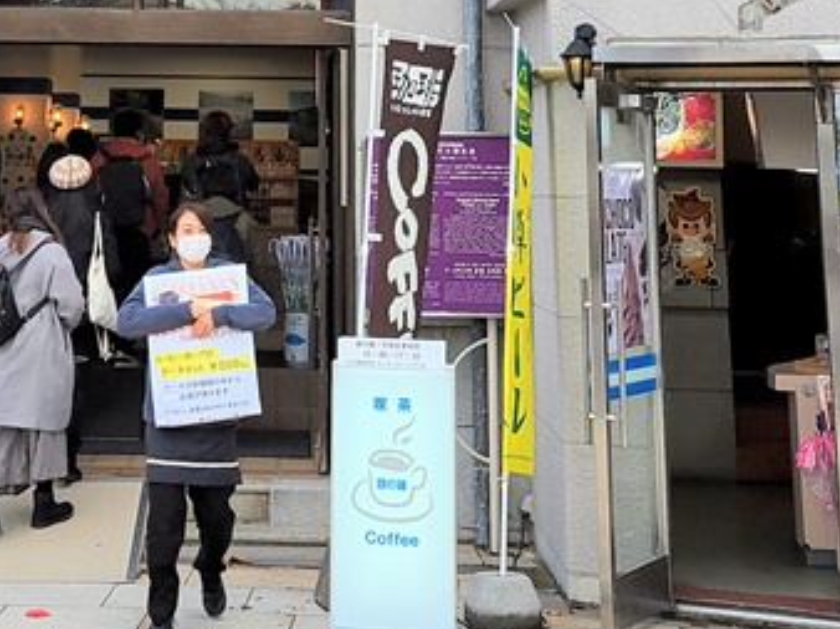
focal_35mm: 77
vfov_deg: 17.7
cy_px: -231
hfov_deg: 25.1
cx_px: 229
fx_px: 1867
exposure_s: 1/878
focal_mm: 5.4
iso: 40
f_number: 1.8
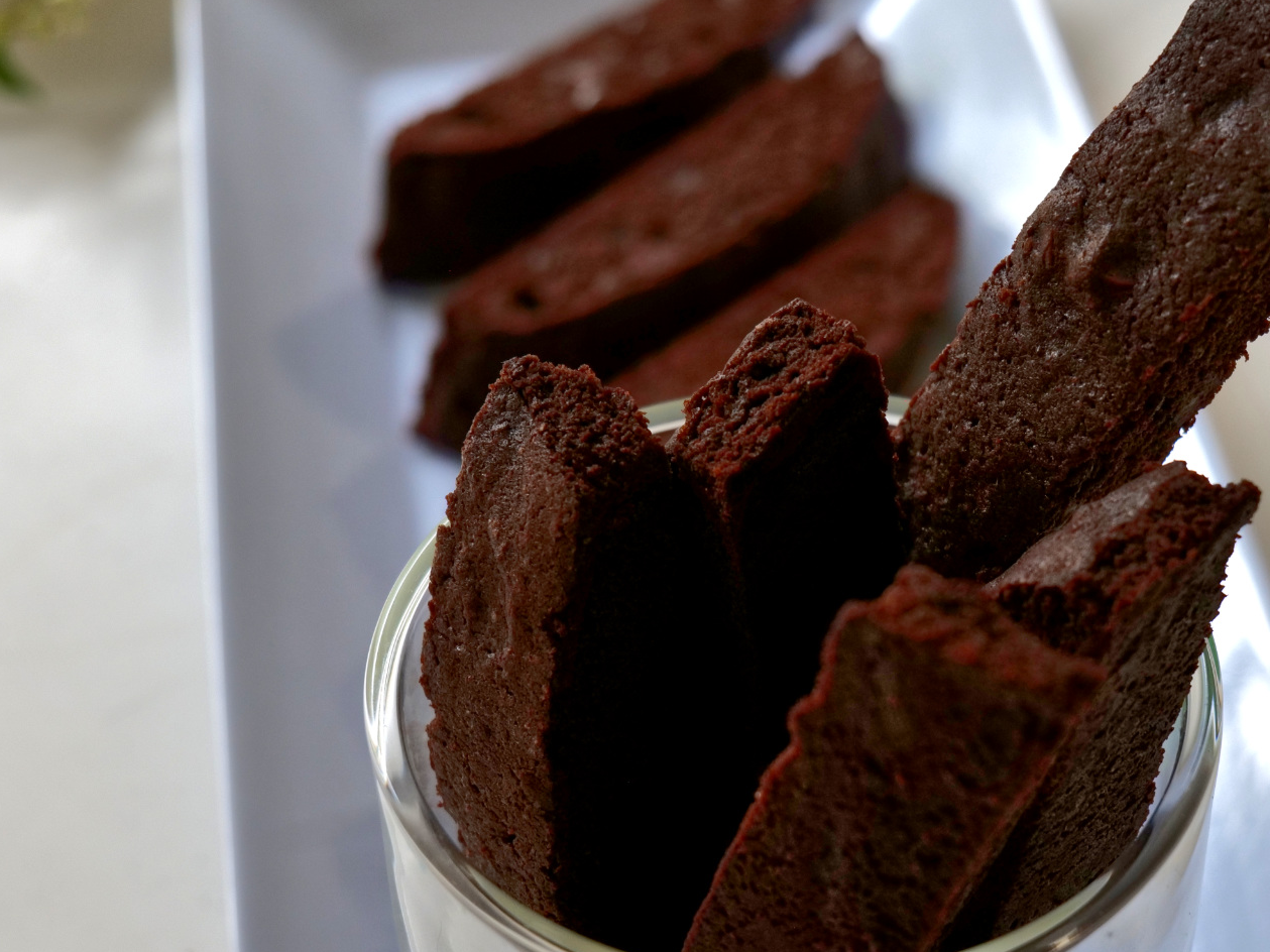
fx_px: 3228
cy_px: 503
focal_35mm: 88
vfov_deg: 16.8
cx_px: 810
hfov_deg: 22.2
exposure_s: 1/100
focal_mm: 60
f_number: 7.1
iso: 1250
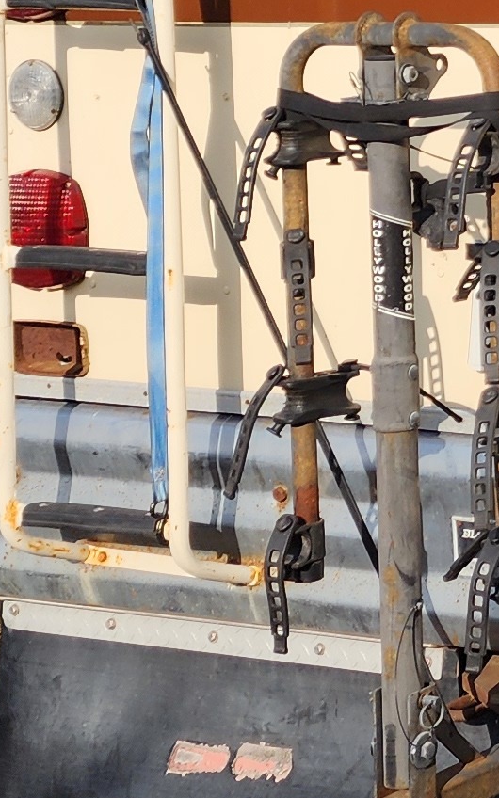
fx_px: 2502
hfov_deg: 9.8
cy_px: -5
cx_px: 1273
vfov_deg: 17.7
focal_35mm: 115
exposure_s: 1/1154
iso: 12
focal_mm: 6.4
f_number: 1.8
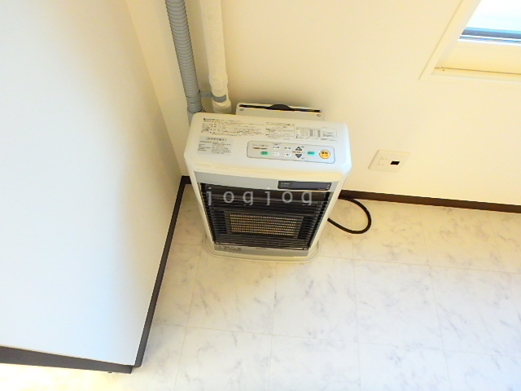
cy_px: 196
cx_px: 260
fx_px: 316
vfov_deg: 63.4
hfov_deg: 79.0
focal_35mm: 21
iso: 500
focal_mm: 3.7
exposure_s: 1/30
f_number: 3.5
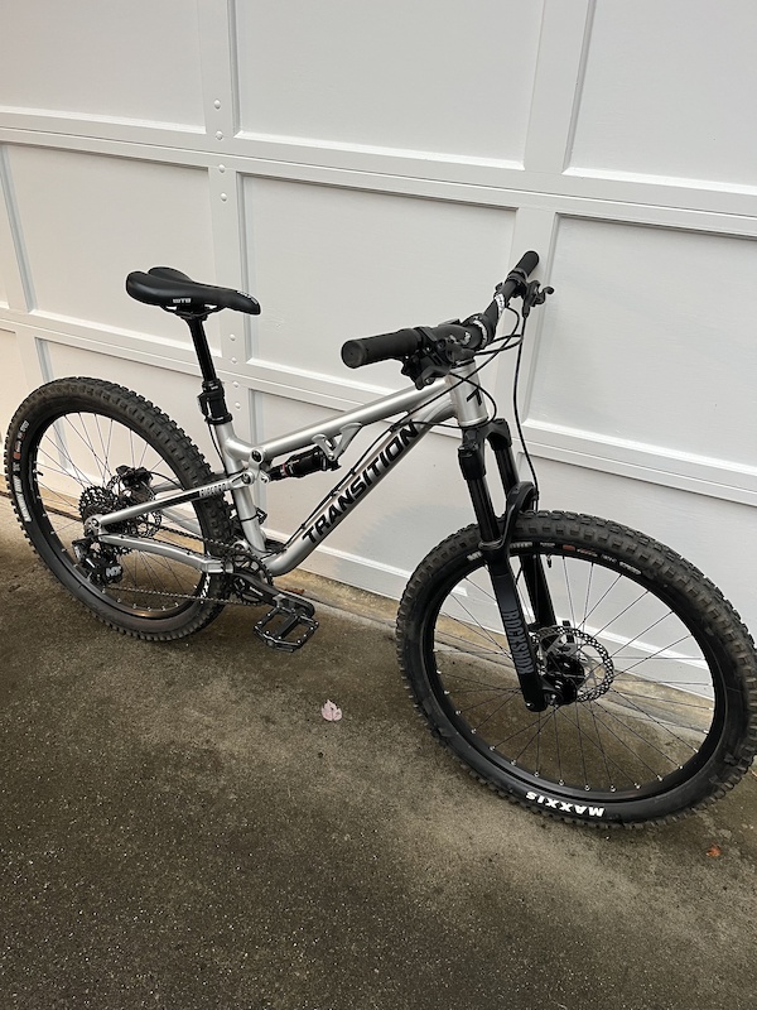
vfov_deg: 67.3
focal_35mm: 26
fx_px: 758
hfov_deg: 53.1
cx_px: 378
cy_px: 505
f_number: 1.6
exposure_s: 1/60
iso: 250
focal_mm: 5.1
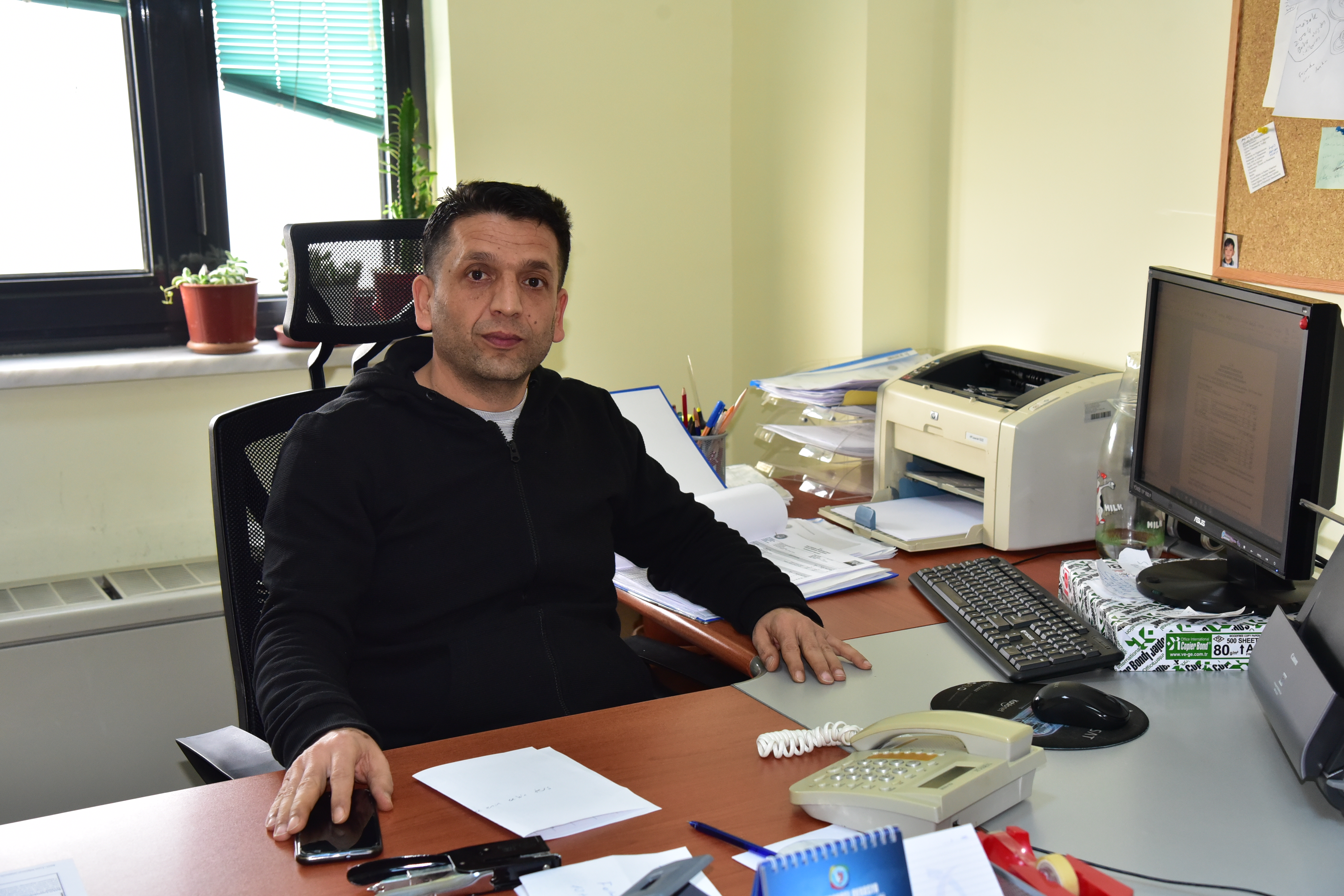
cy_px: 448
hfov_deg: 39.6
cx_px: 672
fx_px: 1867
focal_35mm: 50
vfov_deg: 27.0
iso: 2500
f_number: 5.6
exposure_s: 1/200
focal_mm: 50
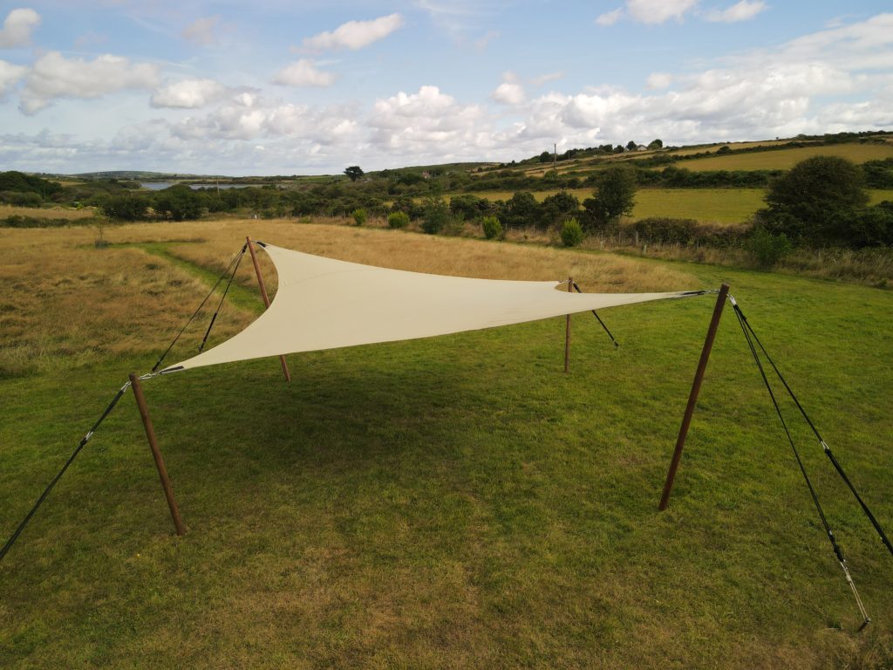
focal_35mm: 24
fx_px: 619
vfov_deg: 56.8
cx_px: 446
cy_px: 335
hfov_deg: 71.6
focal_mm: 4.5
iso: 100
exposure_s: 1/40
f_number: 2.8
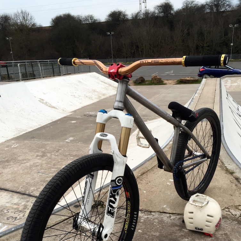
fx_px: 276
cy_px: 159
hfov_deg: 47.2
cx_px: 123
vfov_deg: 46.5
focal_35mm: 35
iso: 32
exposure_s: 1/100
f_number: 2.2
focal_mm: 4.15
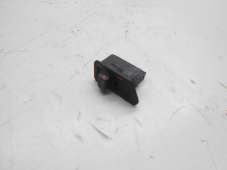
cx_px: 114
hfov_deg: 67.3
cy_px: 85
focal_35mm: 26
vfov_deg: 53.1
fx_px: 170
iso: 80
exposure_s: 1/60
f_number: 3.2
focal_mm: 4.6
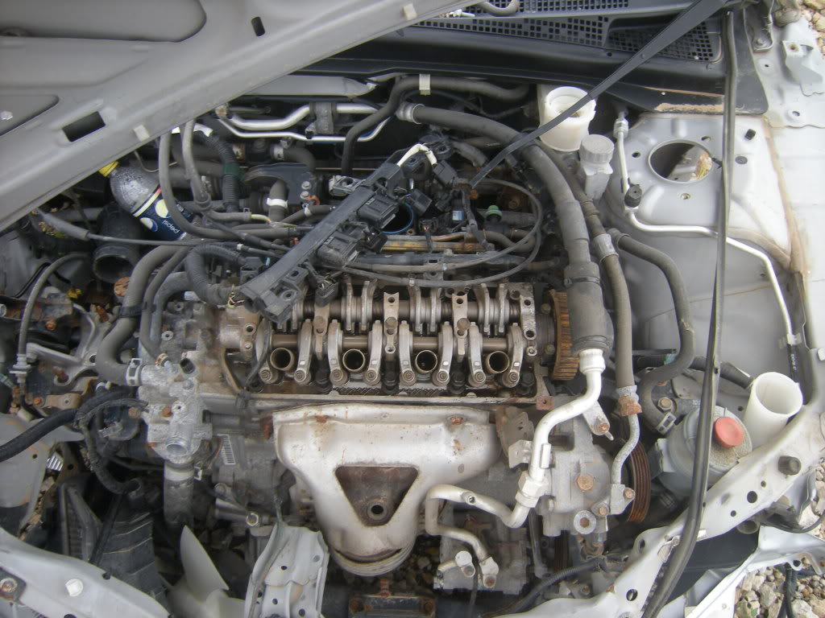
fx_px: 667
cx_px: 412
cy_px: 309
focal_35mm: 28
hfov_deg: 63.4
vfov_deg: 49.7
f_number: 2.8
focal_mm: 4.7
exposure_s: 1/102
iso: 64
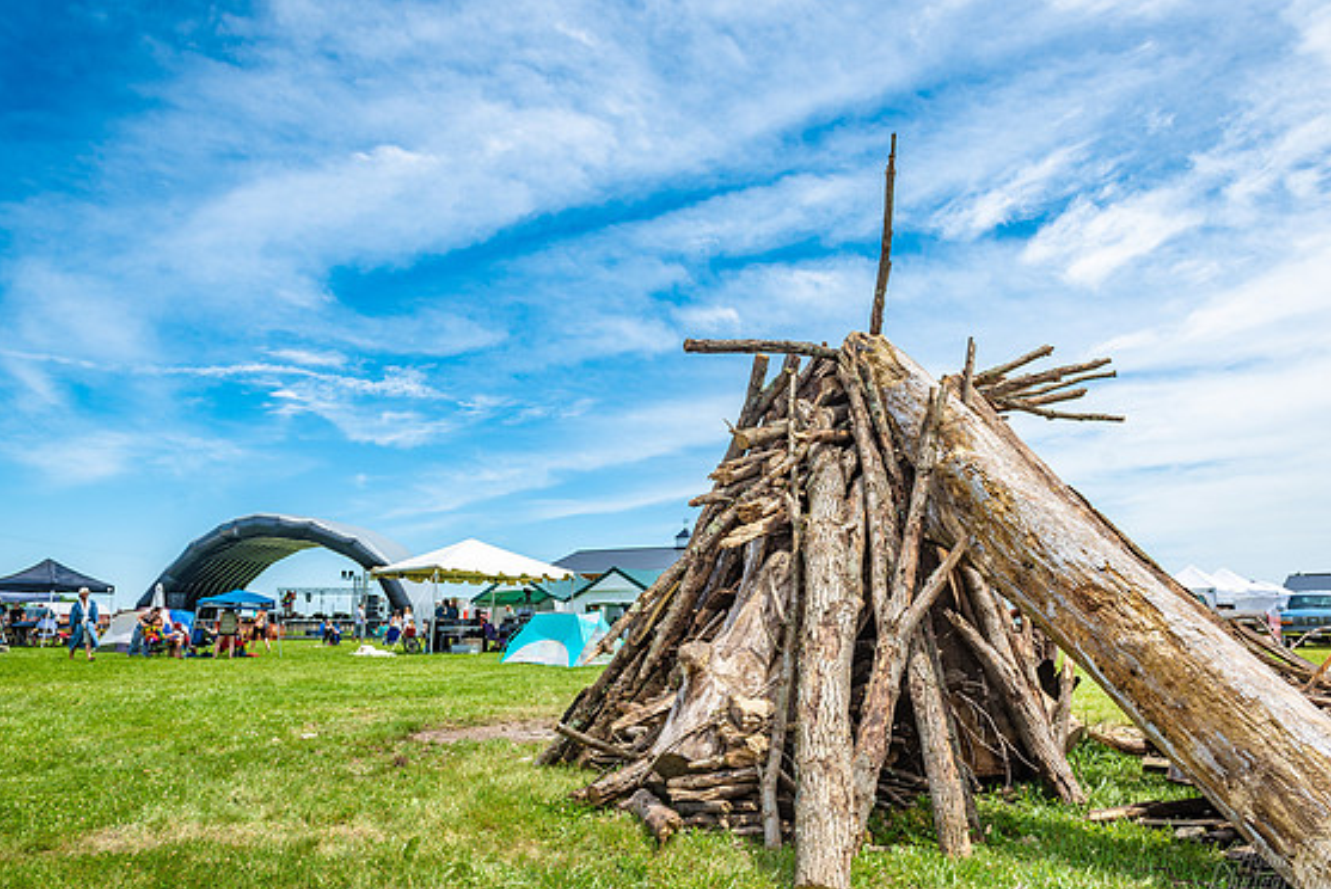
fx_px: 925
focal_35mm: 25
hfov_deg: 71.5
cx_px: 686
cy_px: 441
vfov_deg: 51.3
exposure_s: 1/400
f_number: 6.3
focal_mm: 24
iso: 100
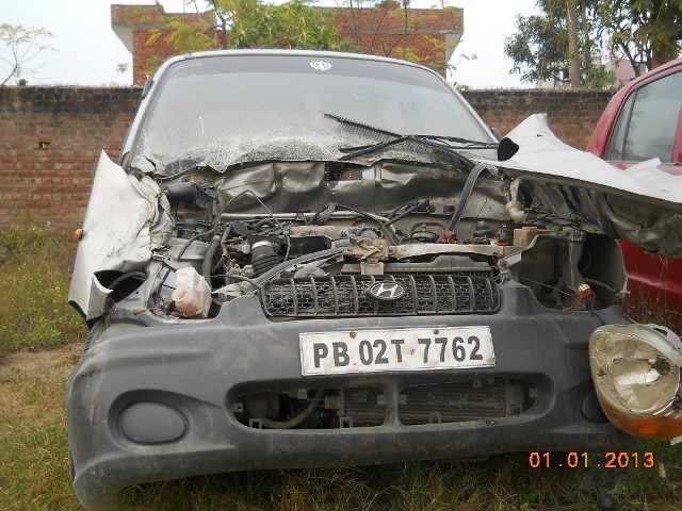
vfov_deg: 35.1
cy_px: 256
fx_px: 808
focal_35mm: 41
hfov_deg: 45.8
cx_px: 341
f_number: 3.1
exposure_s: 1/60
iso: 80
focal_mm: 6.72
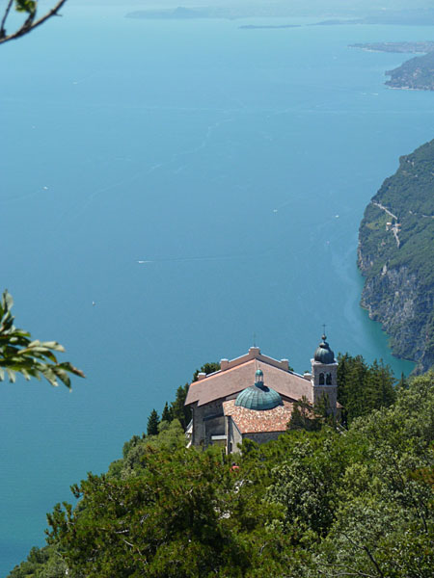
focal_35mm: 111
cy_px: 289
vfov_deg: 17.7
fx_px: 1856
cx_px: 217
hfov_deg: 13.3
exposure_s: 1/400
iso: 80
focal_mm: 18.2
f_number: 4.4
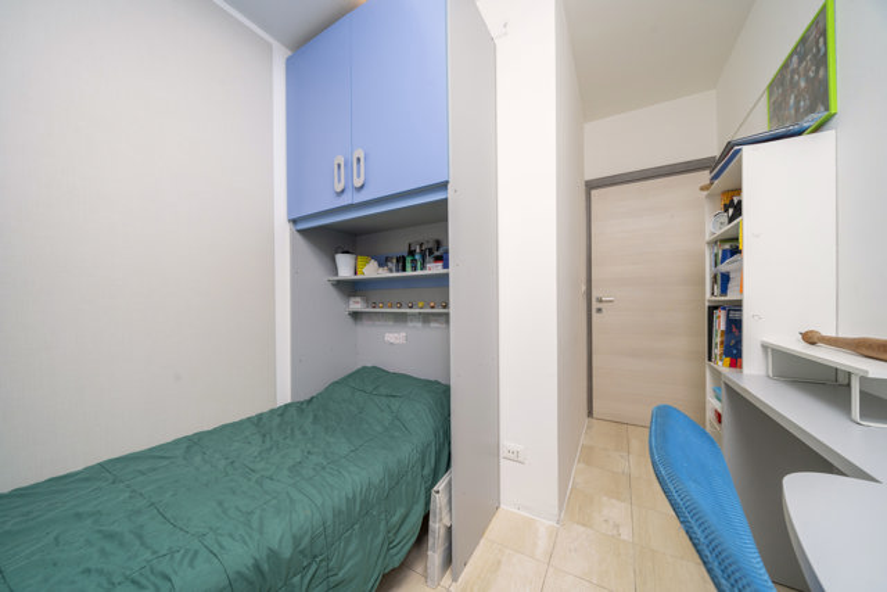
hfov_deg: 112.6
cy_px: 296
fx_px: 296
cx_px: 444
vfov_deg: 90.0
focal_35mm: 12
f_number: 8
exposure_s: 1/125
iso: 400
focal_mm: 12
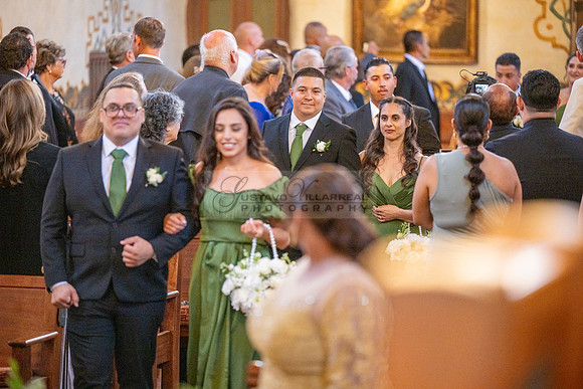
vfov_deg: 6.9
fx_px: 3239
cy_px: 194
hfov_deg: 10.3
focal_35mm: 200
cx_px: 292
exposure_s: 1/320
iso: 1250
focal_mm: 200
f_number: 3.2
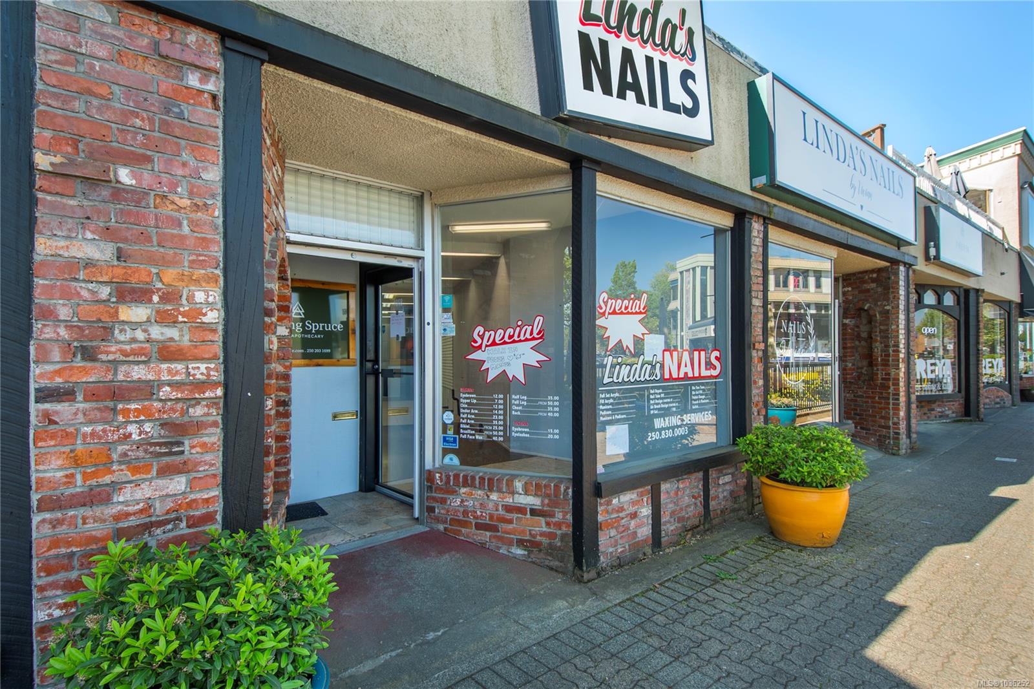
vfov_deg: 67.4
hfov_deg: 90.0
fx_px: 517
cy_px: 344
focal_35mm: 18
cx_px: 517
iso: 250
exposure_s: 1/250
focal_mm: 12
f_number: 8
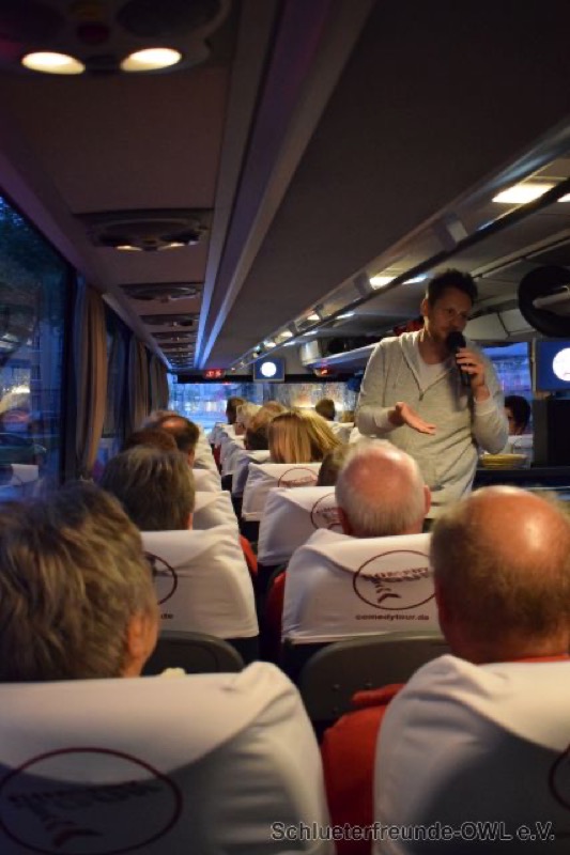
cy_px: 428
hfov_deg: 36.9
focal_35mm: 36
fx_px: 855
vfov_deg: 53.1
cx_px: 285
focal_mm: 24
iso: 5600
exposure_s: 1/60
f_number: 3.8
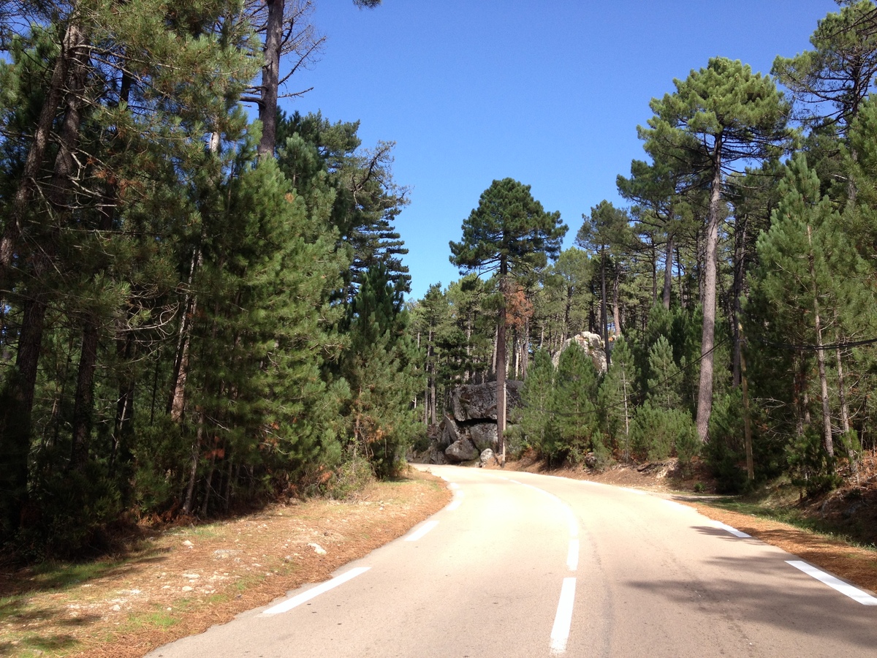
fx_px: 887
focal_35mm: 35
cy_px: 329
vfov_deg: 40.7
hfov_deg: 52.6
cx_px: 438
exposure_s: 1/665
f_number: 2.4
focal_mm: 4.28
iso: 64
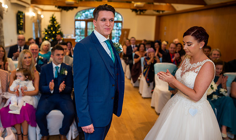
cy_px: 83
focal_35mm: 39
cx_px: 109
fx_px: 249
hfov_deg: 50.6
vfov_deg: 31.3
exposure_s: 1/125
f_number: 2.5
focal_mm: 35
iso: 250
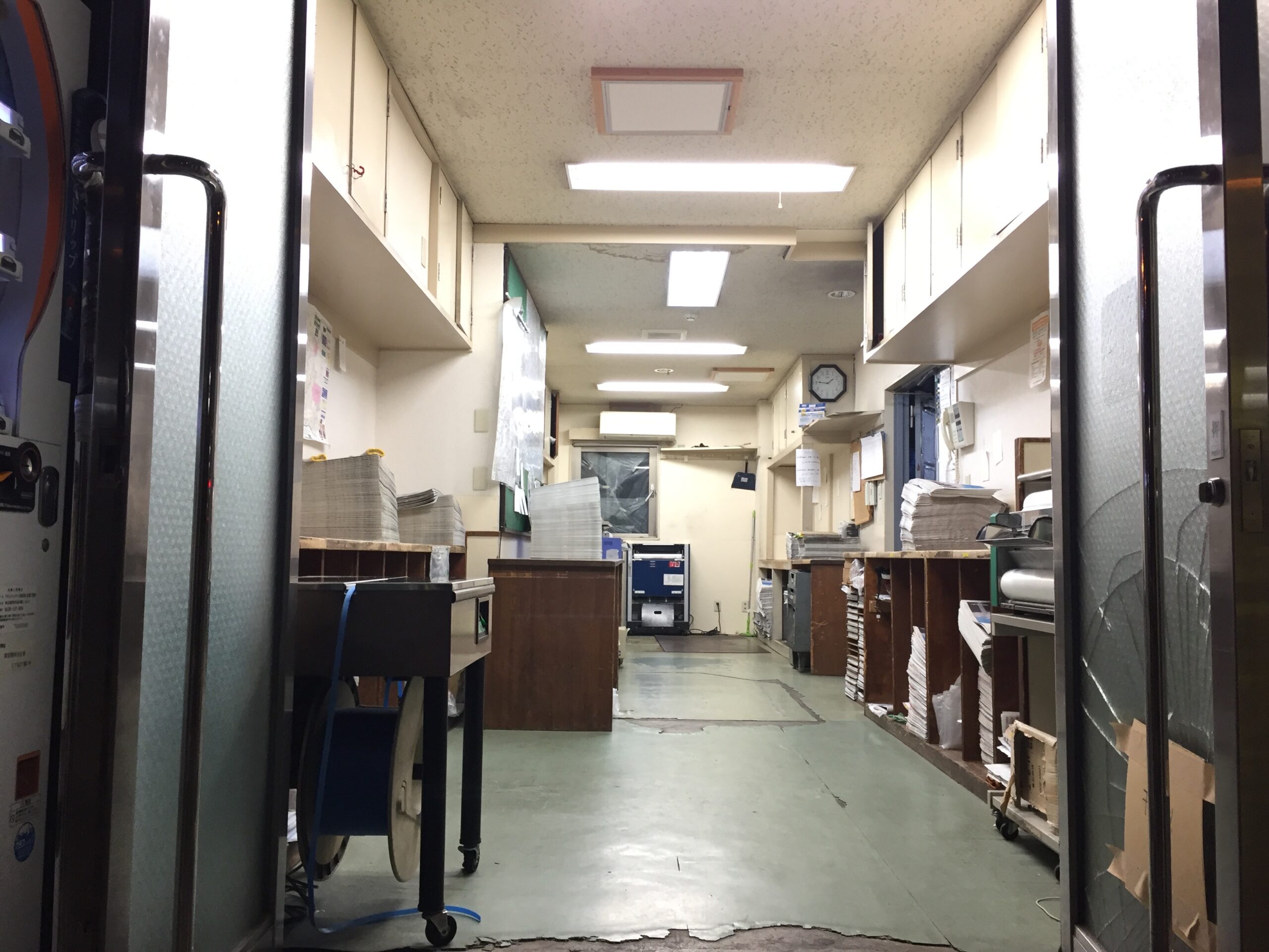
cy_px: 476
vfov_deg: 48.2
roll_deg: +1.2
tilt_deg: +4.3
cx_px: 634
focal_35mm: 29
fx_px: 1063
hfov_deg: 61.7
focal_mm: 4.15
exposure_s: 1/30
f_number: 2.2
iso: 80
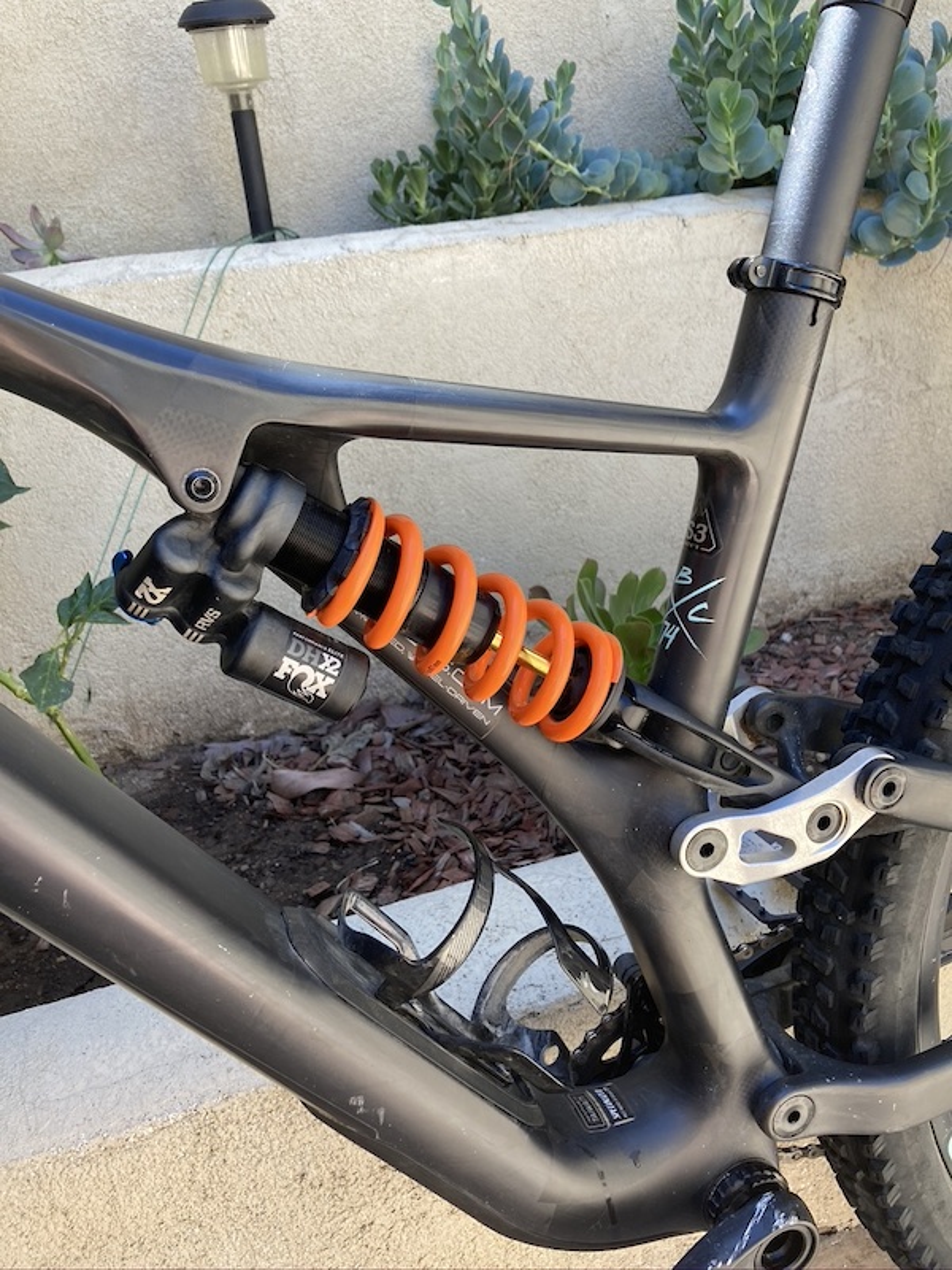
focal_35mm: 28
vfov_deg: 63.4
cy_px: 635
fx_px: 1027
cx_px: 476
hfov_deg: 49.7
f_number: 1.8
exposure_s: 1/121
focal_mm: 3.99
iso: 25
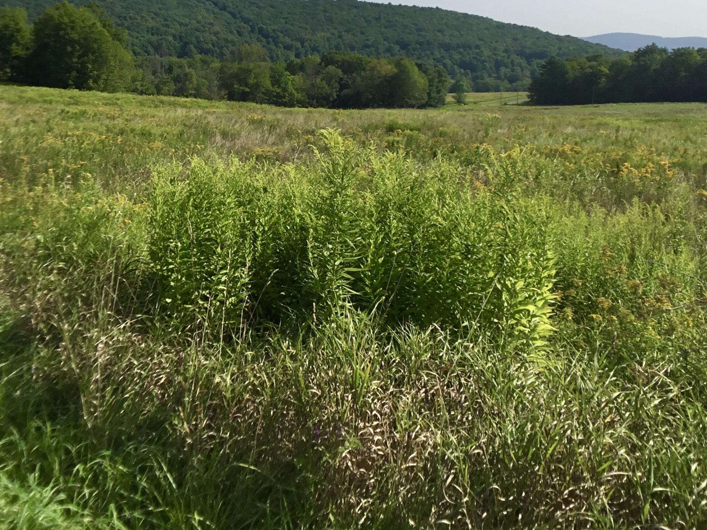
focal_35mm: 52
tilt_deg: -6.5
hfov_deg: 36.8
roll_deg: -0.6
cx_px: 317
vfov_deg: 27.6
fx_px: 1062
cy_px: 119
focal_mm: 3.3
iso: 25
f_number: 2.4
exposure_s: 1/1942
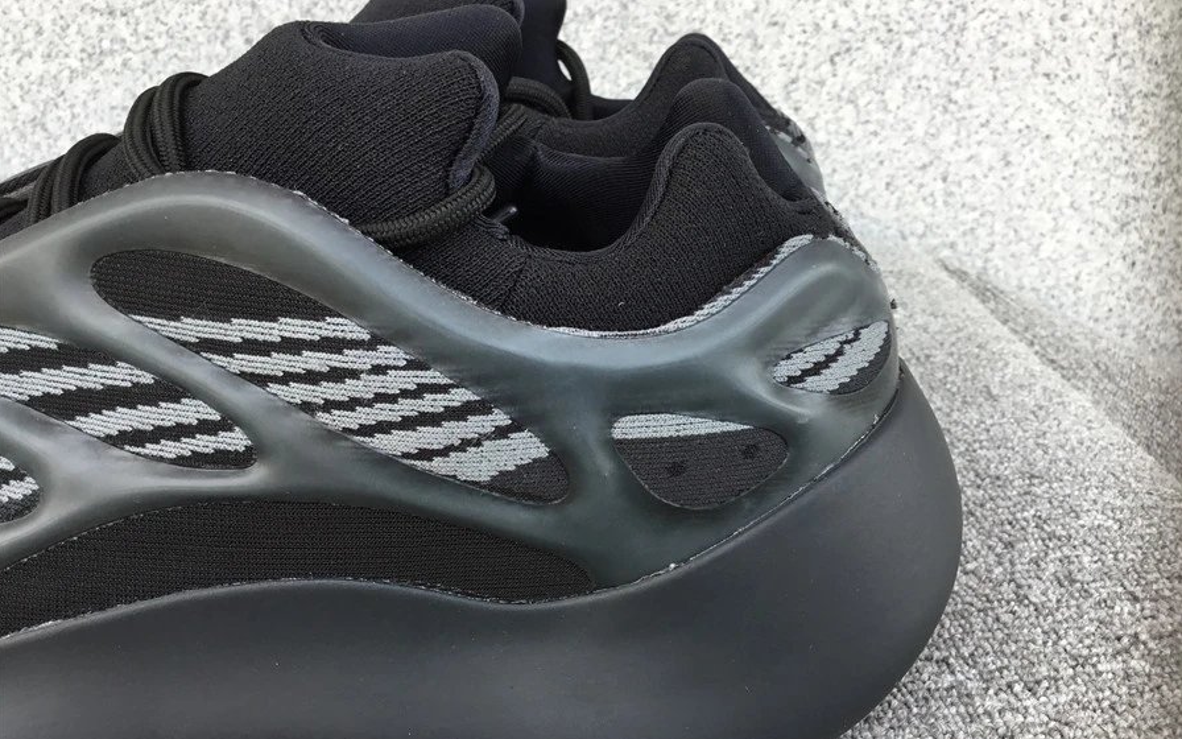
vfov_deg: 38.3
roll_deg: -2.1
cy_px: 381
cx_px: 590
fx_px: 1063
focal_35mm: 33
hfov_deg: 58.1
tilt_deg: -23.8
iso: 25
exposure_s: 1/100
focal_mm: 3.3
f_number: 2.4
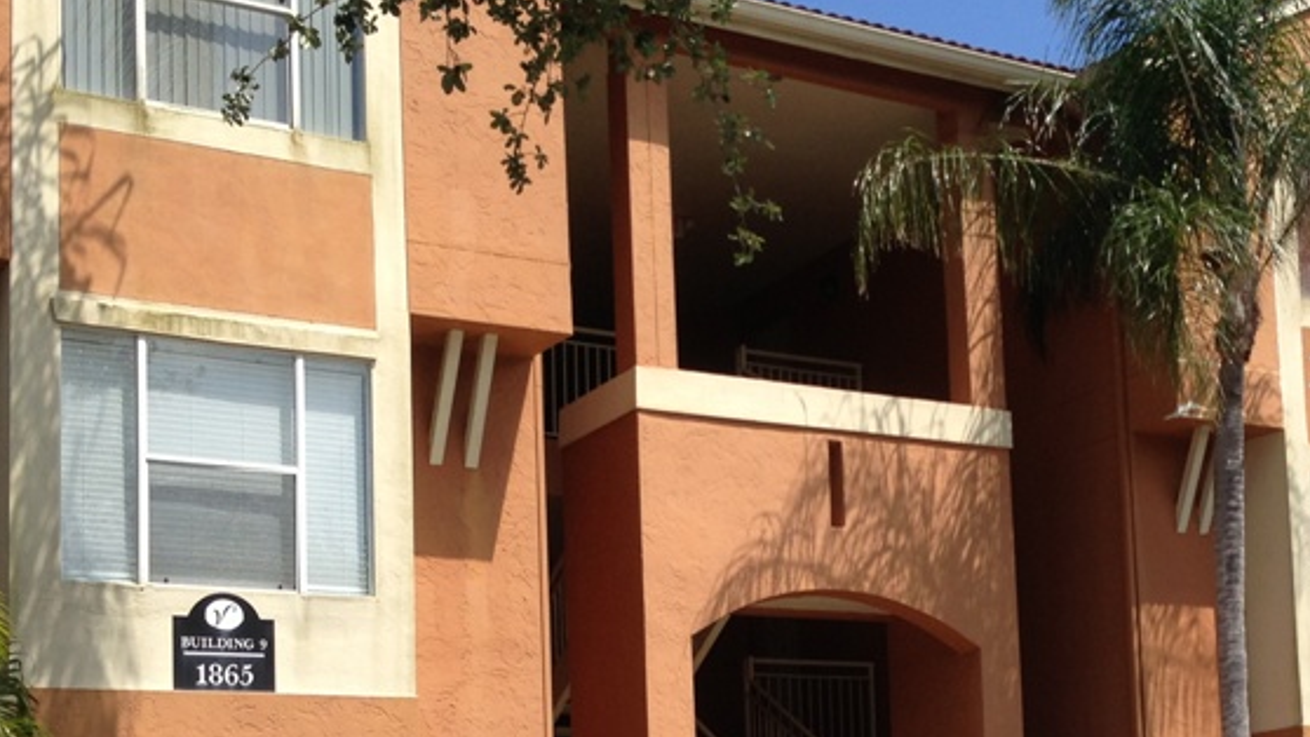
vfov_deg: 17.9
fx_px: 2293
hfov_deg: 31.6
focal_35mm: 66
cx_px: 906
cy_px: 704
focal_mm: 4.13
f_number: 2.4
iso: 50
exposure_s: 1/1391
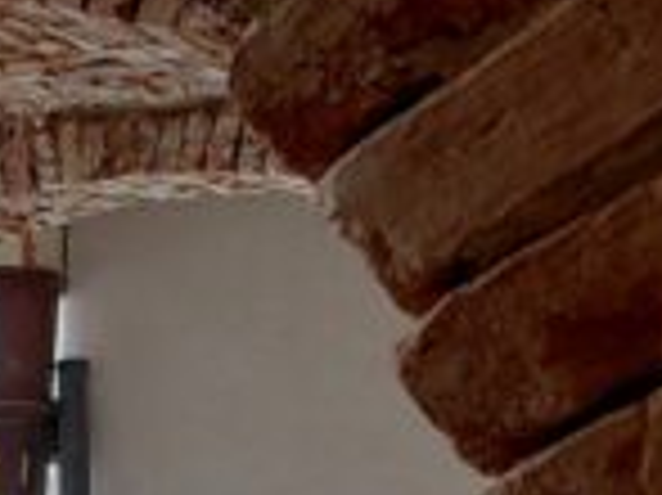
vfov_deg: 13.2
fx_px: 2083
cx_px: -757
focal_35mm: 109
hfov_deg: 14.3
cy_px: 576
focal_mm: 4.69
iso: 160
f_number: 1.8
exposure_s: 1/100
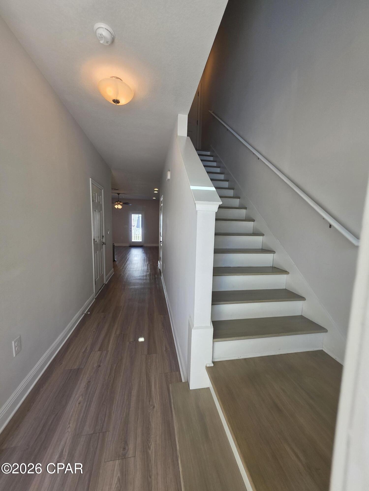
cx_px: 184
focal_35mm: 13
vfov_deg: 106.2
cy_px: 246
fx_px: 185
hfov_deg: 89.9
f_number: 1.9
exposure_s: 1/120
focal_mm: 2.2
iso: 64
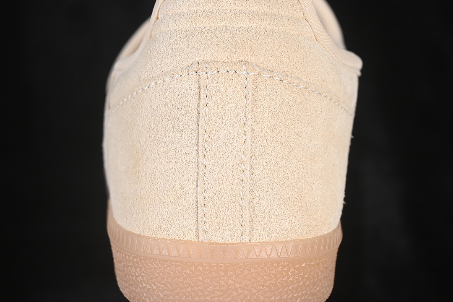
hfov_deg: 27.0
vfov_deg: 18.2
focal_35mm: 75
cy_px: 151
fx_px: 944
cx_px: 226
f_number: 7.1
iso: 160
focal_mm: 50
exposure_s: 1/80
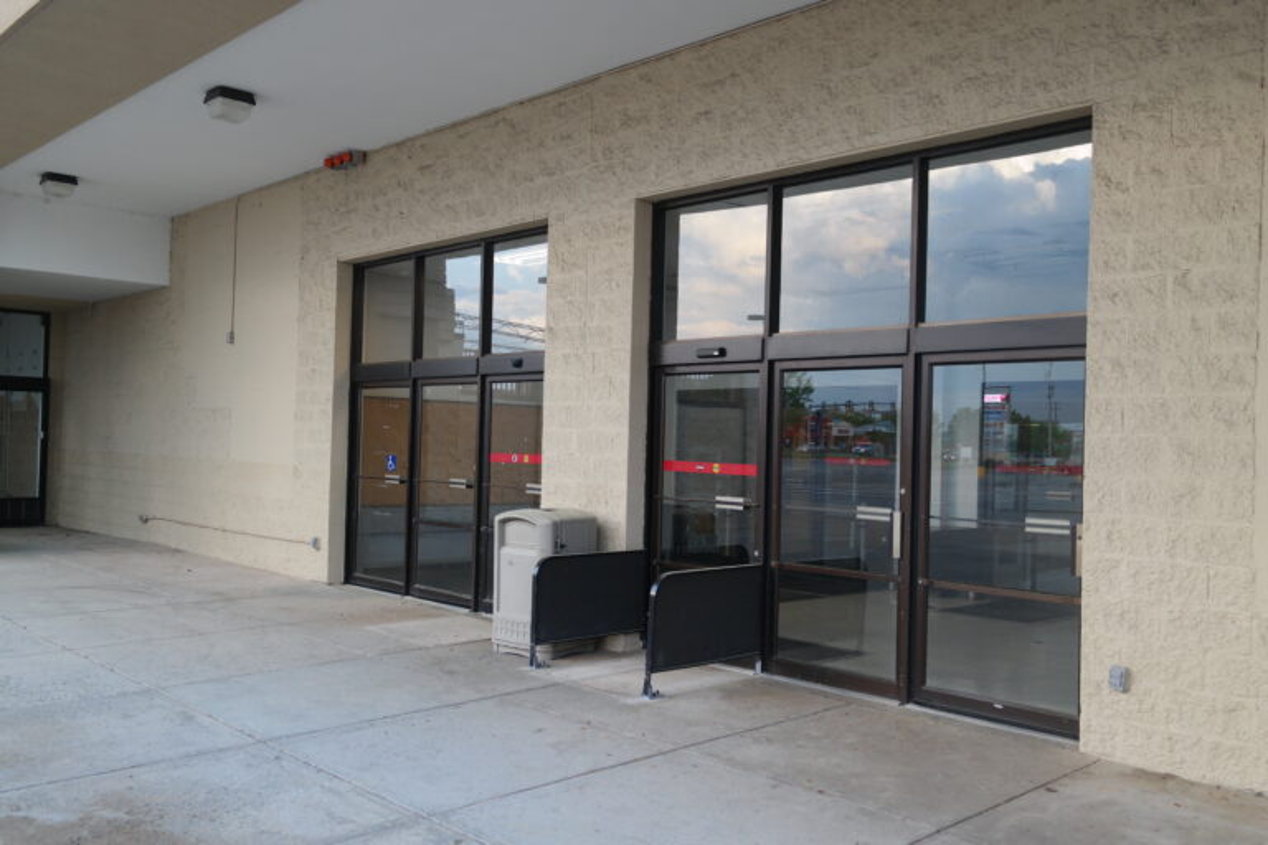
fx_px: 1057
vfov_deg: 43.6
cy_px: 422
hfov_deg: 61.9
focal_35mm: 30
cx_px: 634
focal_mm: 20
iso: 200
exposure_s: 1/80
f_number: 3.5
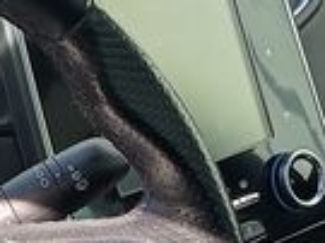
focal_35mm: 178
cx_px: 36
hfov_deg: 11.1
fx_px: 1670
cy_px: 185
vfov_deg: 8.3
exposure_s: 1/108
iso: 50
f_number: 1.7
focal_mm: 5.24
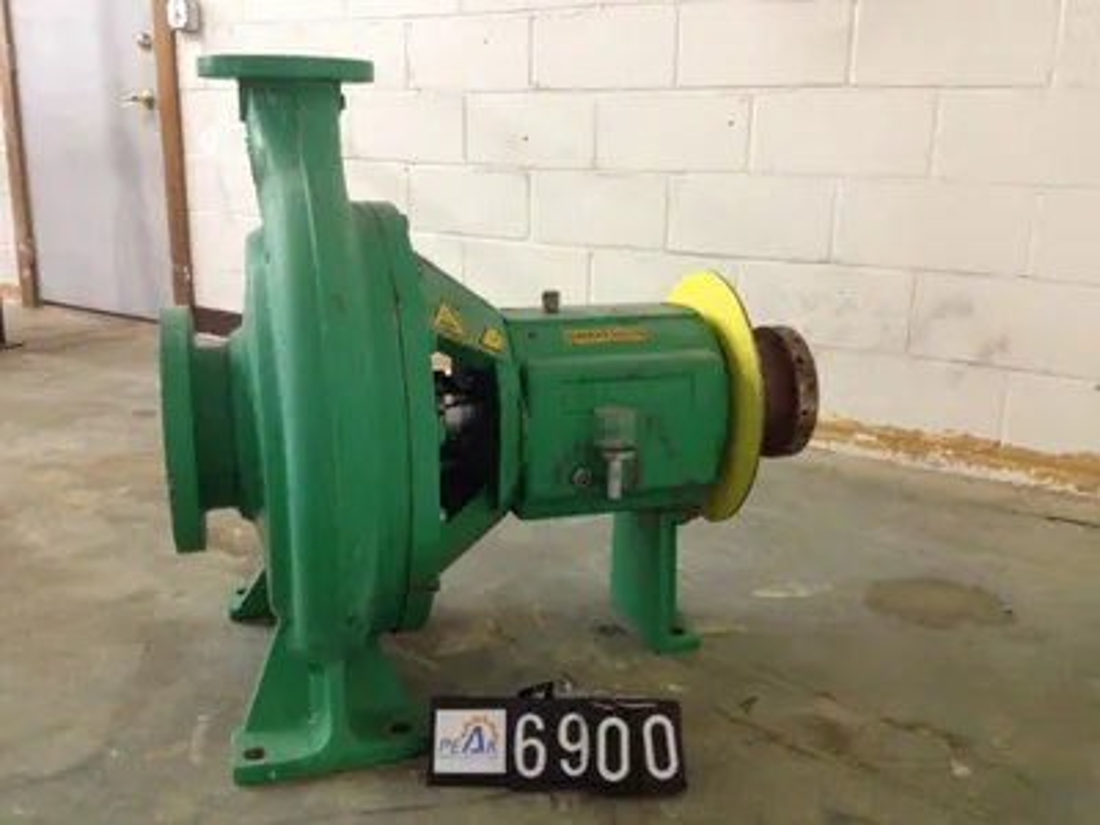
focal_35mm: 35
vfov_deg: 40.7
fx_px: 1112
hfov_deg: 52.6
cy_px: 412
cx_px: 550
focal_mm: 4.28
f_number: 2.4
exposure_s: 1/20
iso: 200
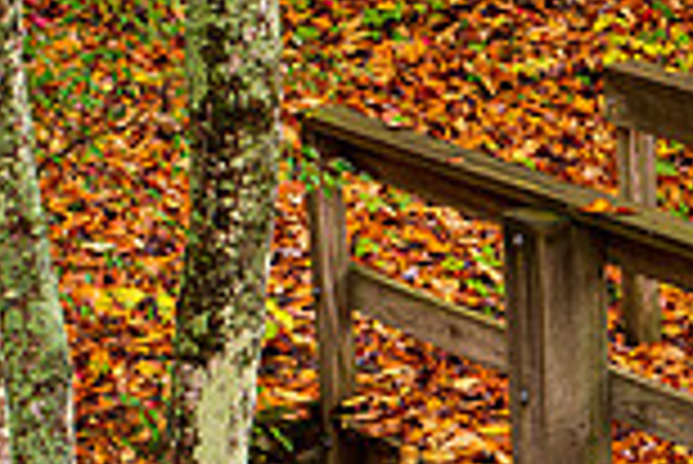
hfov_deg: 10.6
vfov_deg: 7.3
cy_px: 421
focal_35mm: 188
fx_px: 3622
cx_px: 958
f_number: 13
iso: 100
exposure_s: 3
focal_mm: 50
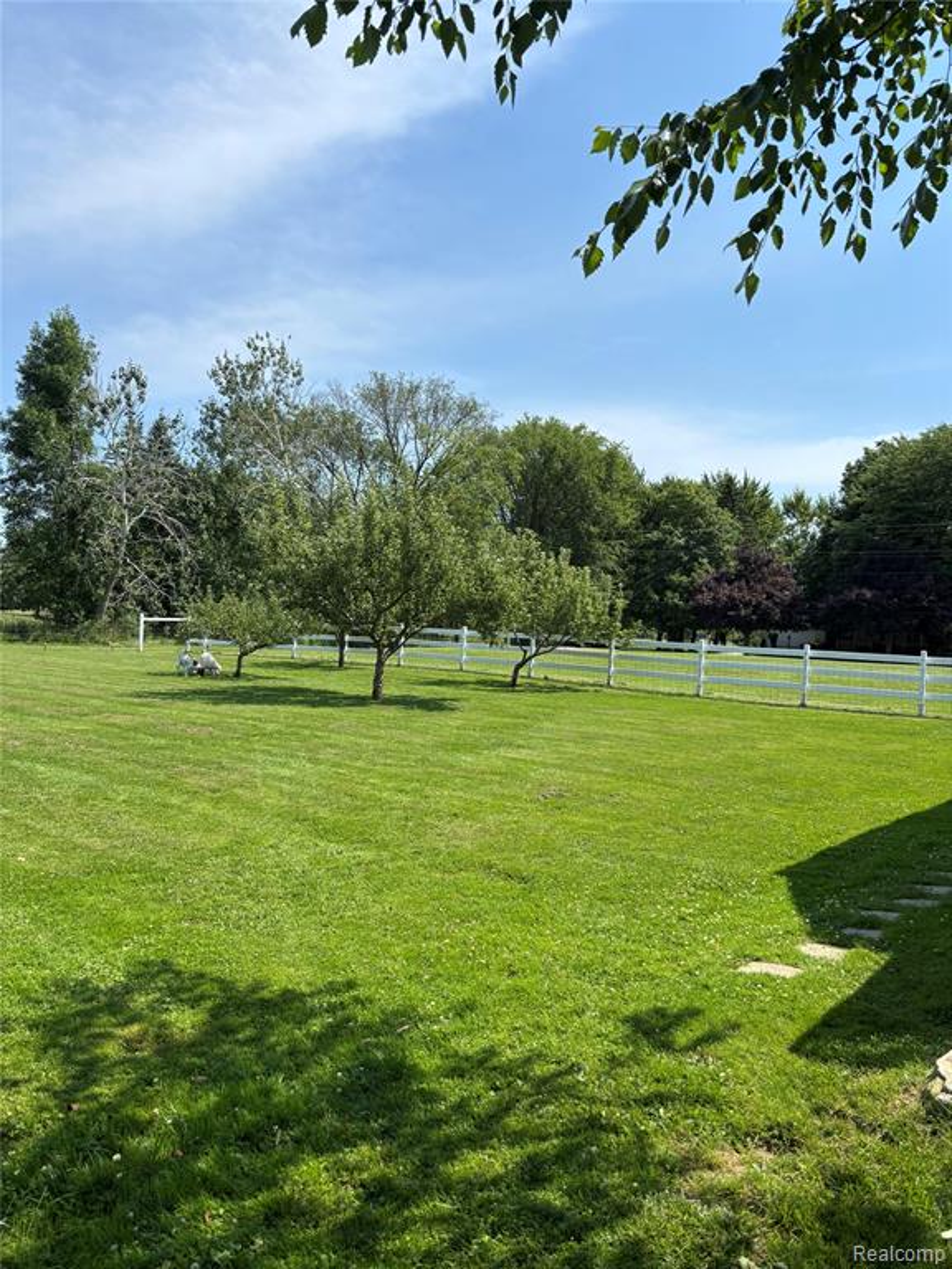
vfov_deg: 67.3
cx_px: 476
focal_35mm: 26
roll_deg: -3.3
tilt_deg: +2.5
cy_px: 634
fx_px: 953
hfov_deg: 53.1
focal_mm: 5.96
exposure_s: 1/3413
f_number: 1.6
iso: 50
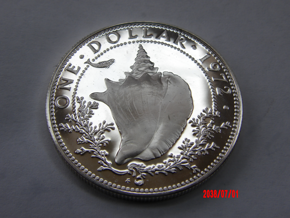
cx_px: 145
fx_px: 427
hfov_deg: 37.5
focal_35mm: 51
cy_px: 109
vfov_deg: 28.6
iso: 100
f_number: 5.3
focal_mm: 9.2
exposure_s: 1/203
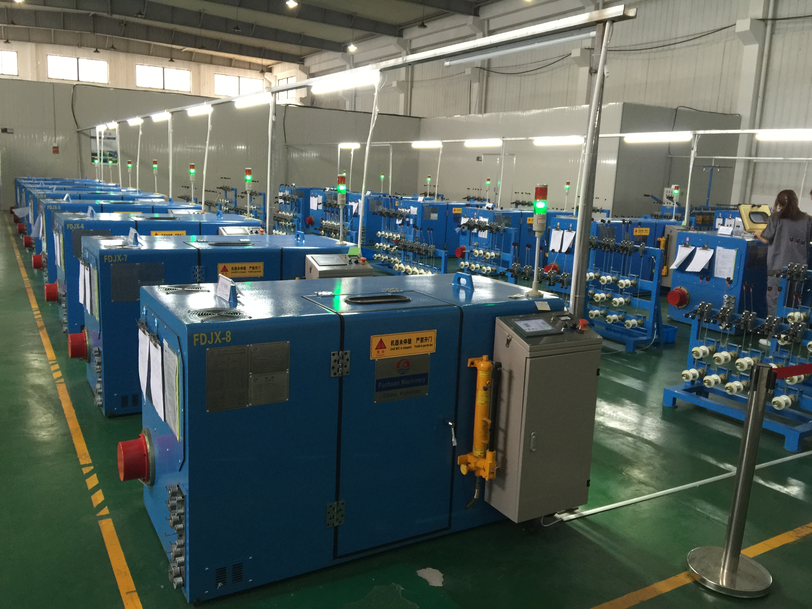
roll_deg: -3.1
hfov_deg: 61.7
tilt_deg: -10.5
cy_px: 304
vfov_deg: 48.2
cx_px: 406
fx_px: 680
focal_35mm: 29
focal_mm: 4.15
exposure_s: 1/10
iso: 100
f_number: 2.2
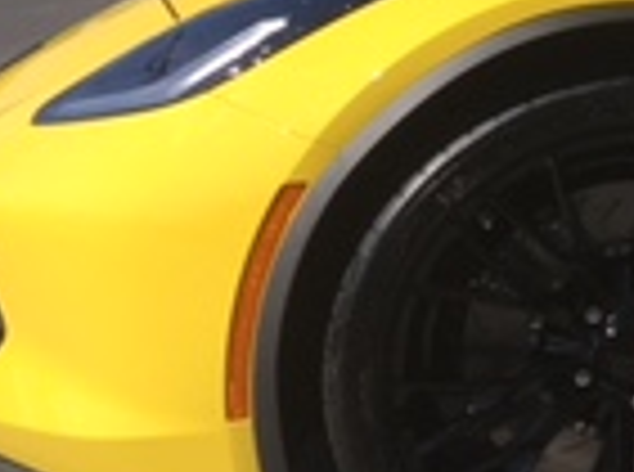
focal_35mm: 132
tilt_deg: -3.4
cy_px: -207
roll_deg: -1.2
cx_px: 1237
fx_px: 2411
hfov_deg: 13.1
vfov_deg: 10.8
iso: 25
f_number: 2.2
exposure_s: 1/1709
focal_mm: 4.15
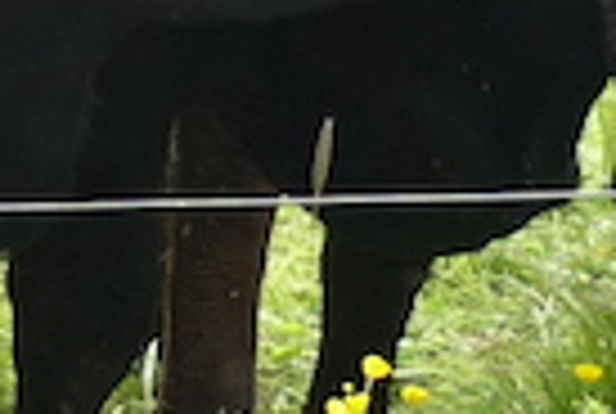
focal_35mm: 250
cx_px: -337
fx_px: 4287
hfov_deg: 8.0
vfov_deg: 5.4
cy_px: -387
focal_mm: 5.5
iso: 100
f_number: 2.8
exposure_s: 1/100
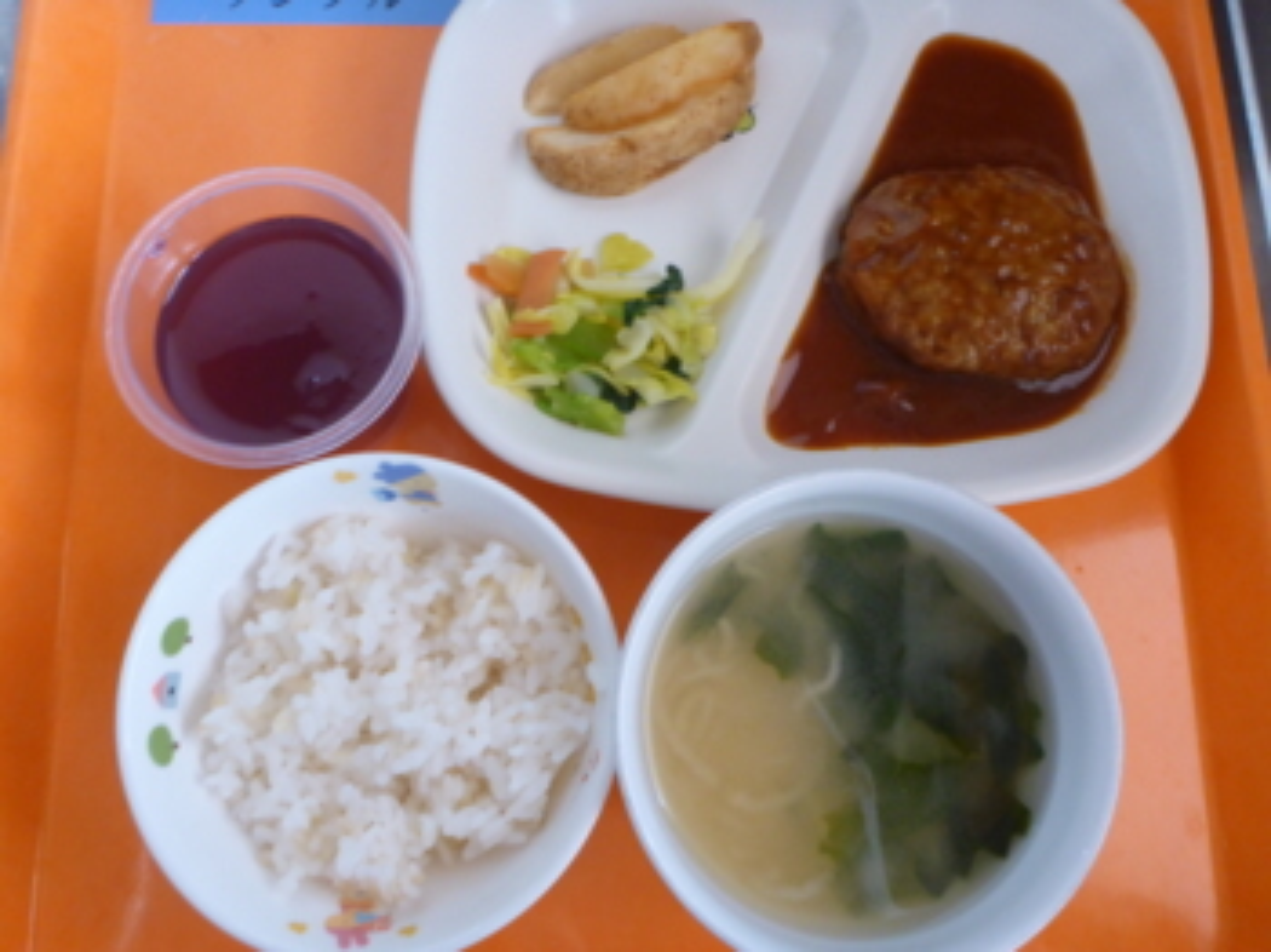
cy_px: 476
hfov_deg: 63.5
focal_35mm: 28
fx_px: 1027
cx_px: 636
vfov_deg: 49.7
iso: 400
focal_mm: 4.9
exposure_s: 1/10
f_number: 3.3
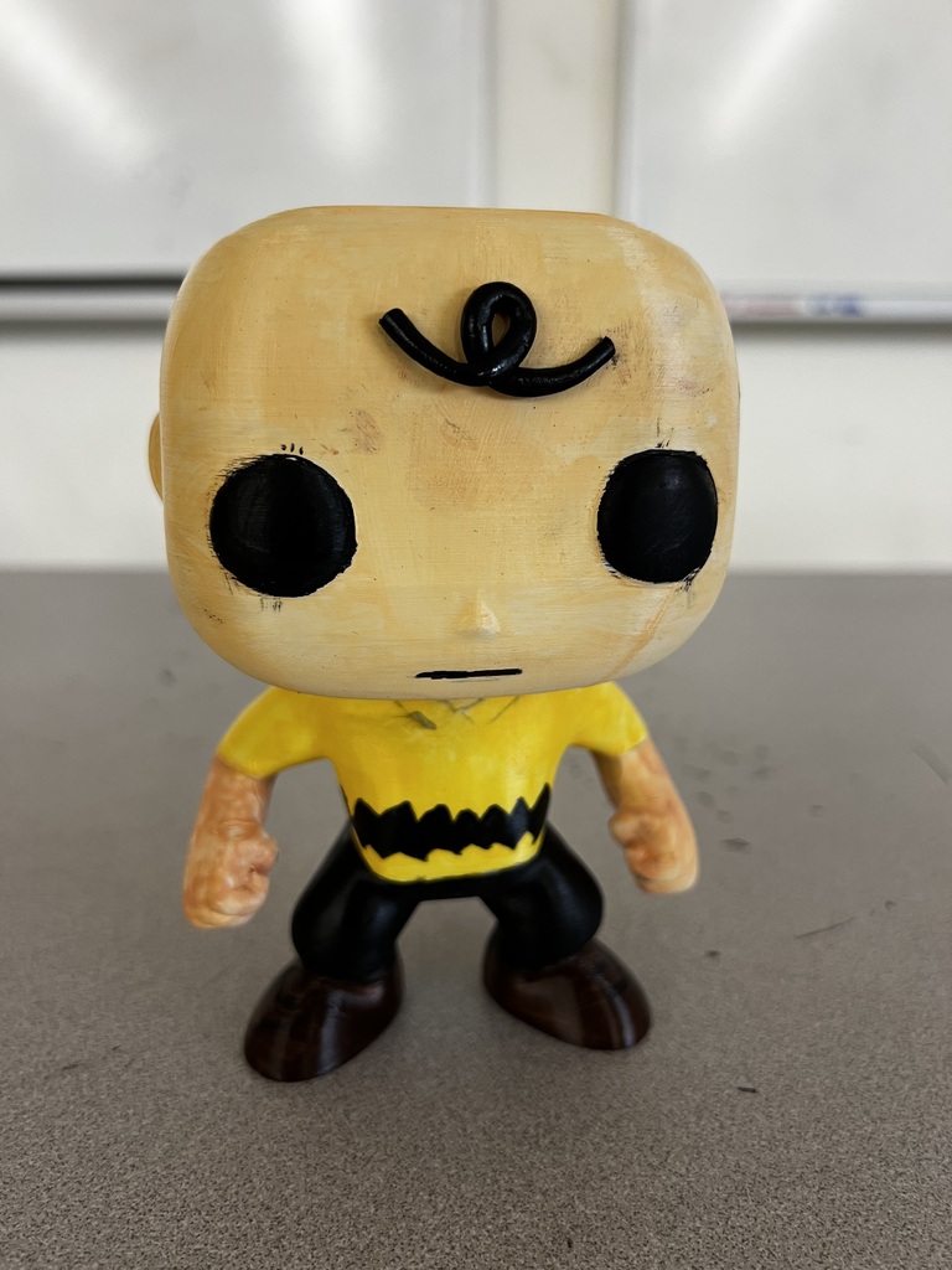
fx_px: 953
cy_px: 635
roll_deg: +0.5
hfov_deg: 53.1
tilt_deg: -16.1
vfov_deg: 67.3
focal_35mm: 26
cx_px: 476
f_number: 1.5
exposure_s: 1/60
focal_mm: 5.7
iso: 100
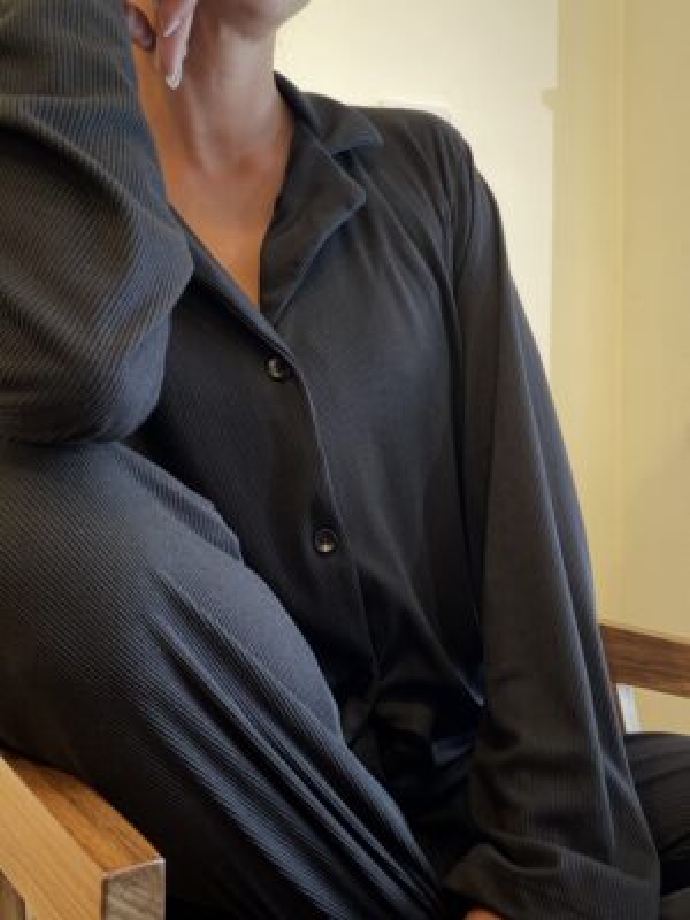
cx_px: 345
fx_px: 797
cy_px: 460
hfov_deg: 46.8
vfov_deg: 60.0
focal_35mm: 30
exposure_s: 1/10
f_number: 1.9
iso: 1000
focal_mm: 2.71
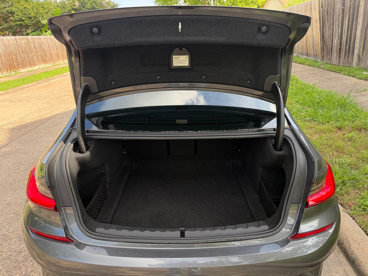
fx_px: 255
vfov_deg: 56.8
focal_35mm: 24
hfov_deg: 71.6
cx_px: 184
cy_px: 138
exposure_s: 1/555
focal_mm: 6.76
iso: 100
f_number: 1.78
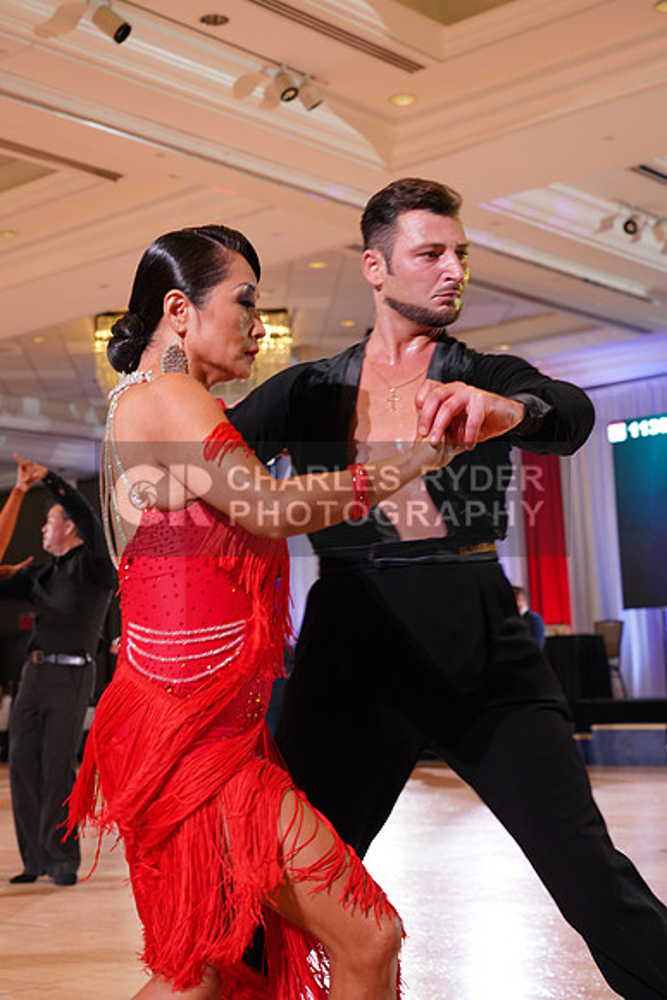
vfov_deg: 36.9
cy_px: 500
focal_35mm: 54
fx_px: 1500
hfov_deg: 25.1
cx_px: 334
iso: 1600
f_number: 5
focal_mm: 54
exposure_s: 1/160
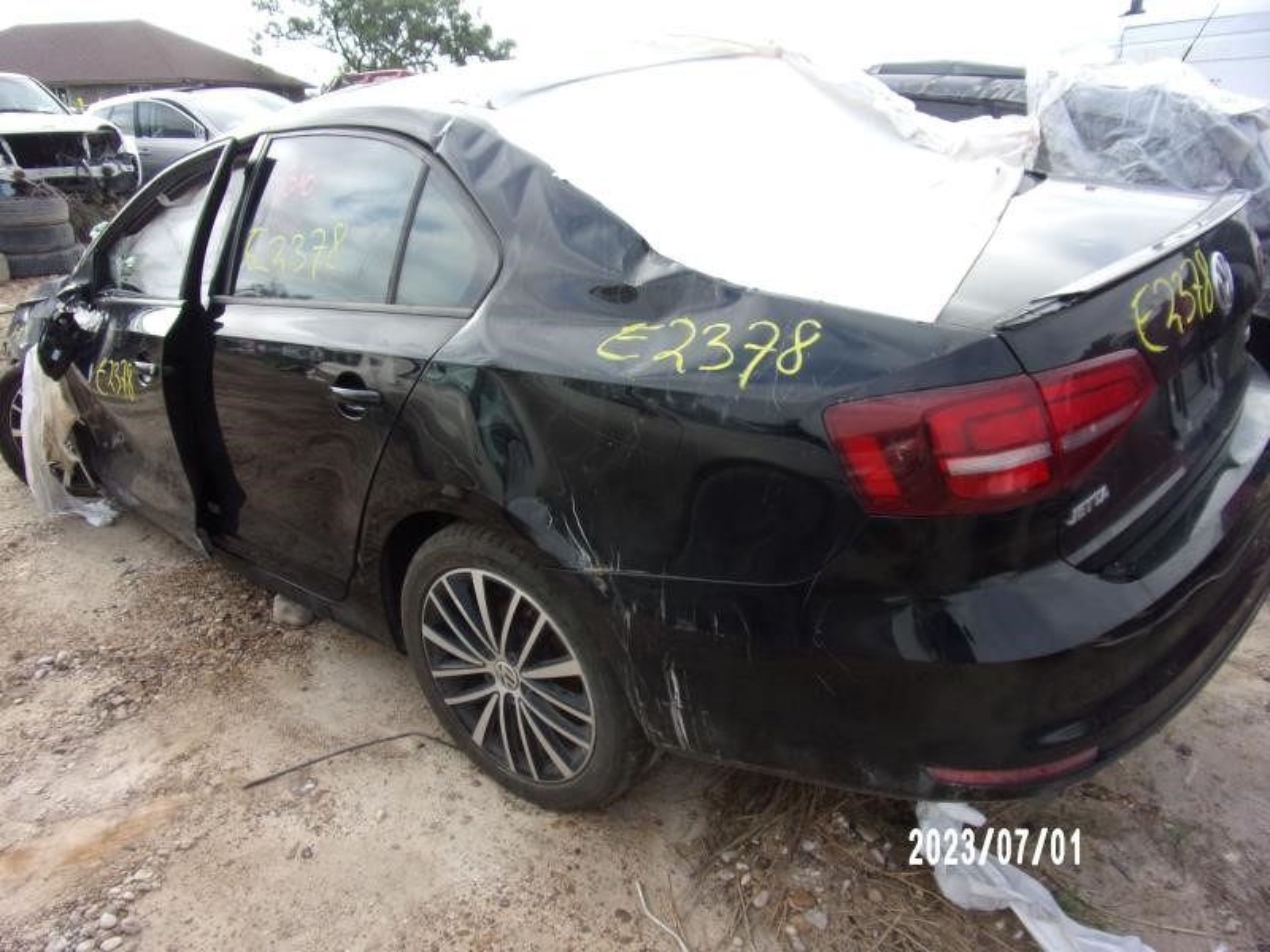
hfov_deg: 71.6
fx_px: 881
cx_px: 635
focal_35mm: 24
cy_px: 476
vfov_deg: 56.8
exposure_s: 1/300
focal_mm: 4.3
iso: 80
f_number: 3.3
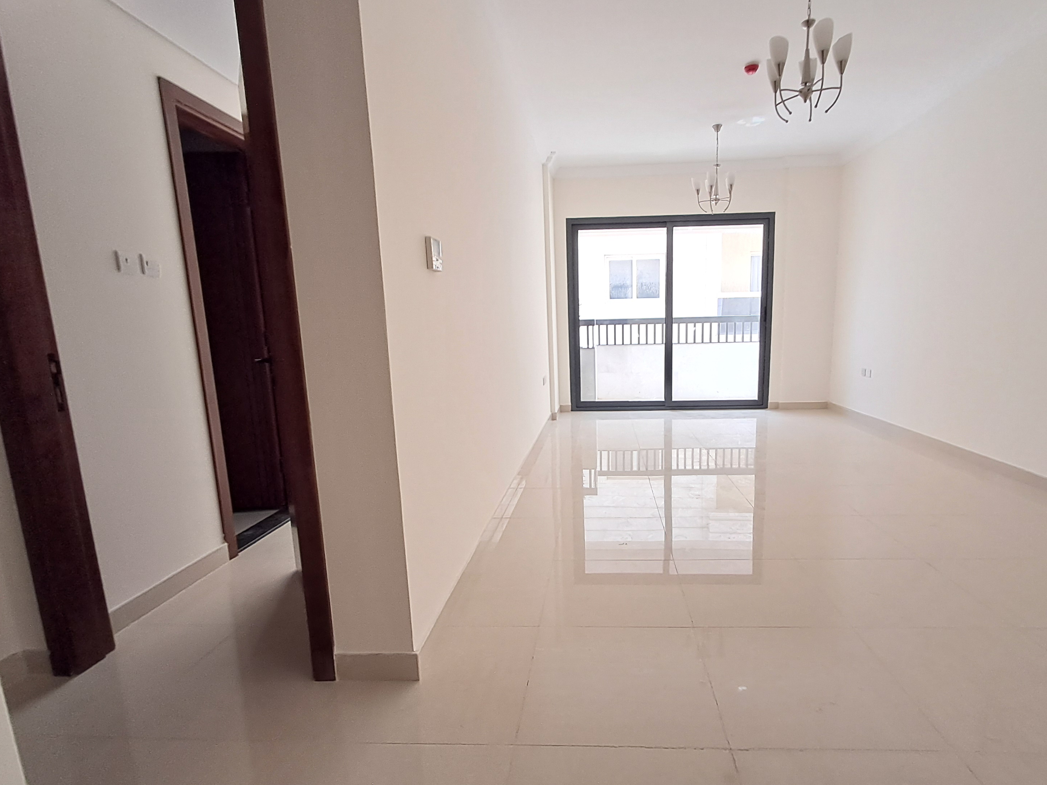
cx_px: 573
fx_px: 544
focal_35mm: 18
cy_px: 411
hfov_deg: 87.5
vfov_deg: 71.6
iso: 50
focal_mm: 1.64
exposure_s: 1/50
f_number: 2.2
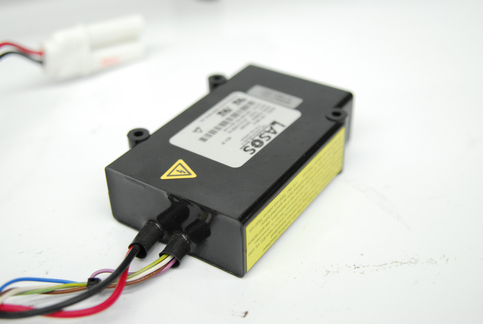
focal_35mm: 52
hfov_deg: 37.8
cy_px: 162
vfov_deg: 25.8
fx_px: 705
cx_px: 242
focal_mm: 35
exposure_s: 1/160
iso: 800
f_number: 3.2
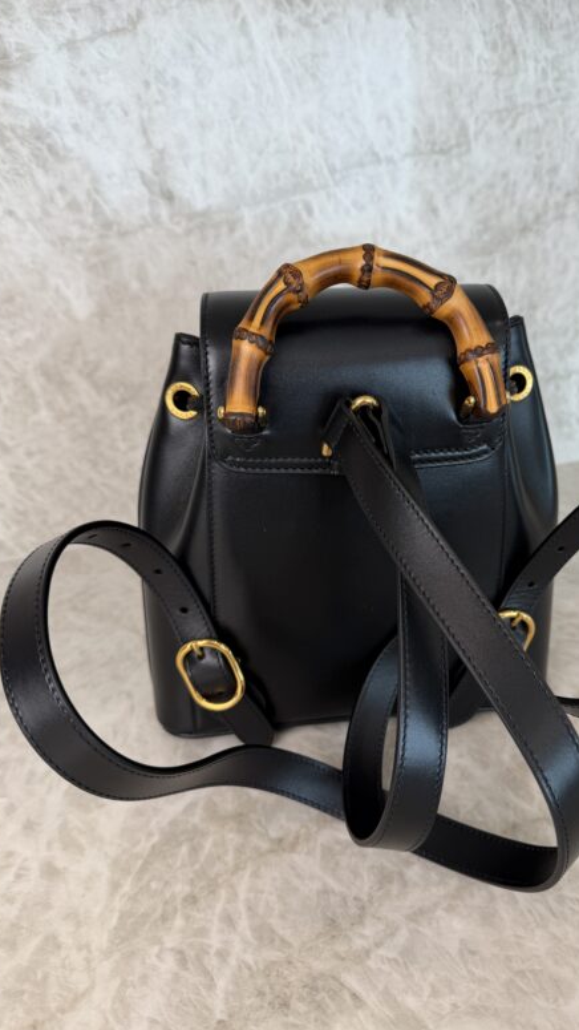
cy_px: 510
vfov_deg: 69.9
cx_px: 357
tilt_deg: -25.5
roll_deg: -0.8
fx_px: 737
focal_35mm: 27
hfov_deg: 42.6
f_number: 1.78
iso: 50
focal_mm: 6.76
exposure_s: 1/120
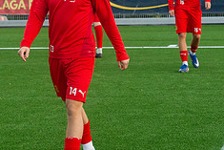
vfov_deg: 7.9
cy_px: 38
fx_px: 1077
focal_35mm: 173
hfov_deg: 11.8
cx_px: 45
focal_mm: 70
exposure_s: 1/1250
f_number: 4
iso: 4000
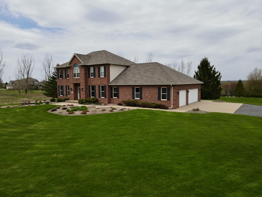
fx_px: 182
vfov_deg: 56.8
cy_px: 98
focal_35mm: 24
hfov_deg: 71.6
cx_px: 131
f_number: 2.8
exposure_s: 1/1000
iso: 100
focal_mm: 4.5
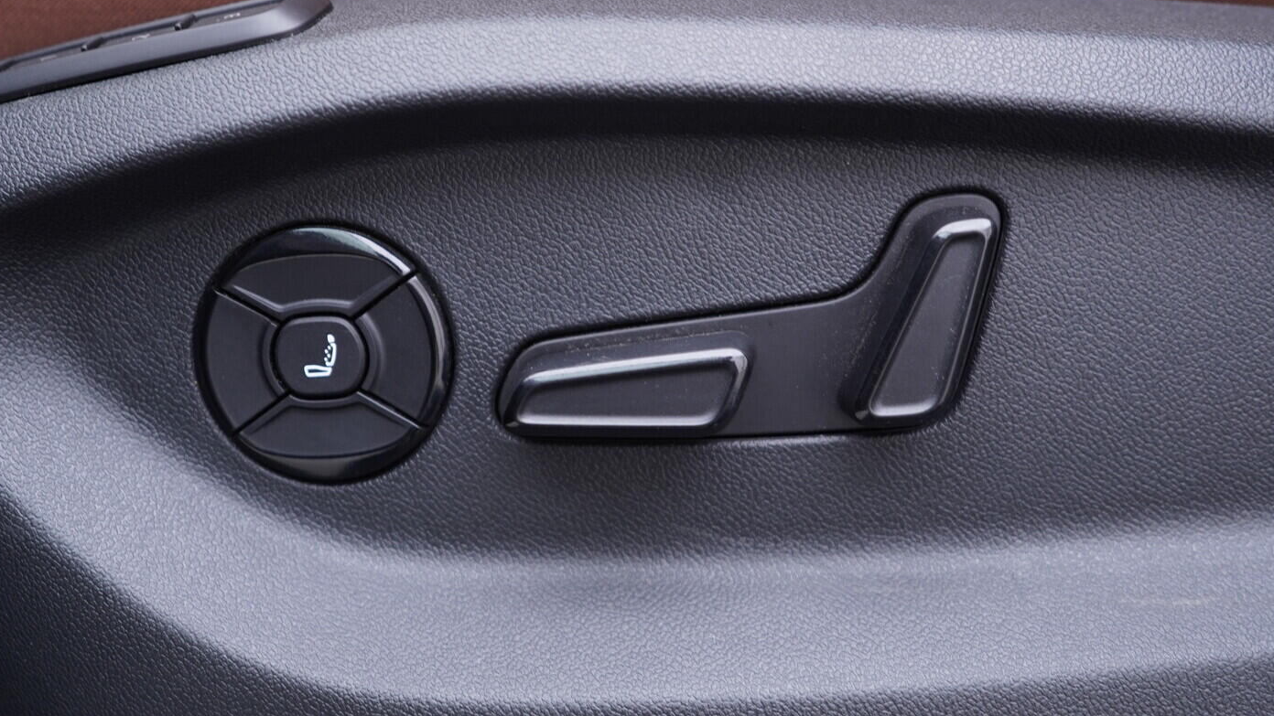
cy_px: 367
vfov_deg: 30.4
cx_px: 637
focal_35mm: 39
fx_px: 1317
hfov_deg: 51.6
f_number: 2.8
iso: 250
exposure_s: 1/40
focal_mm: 24
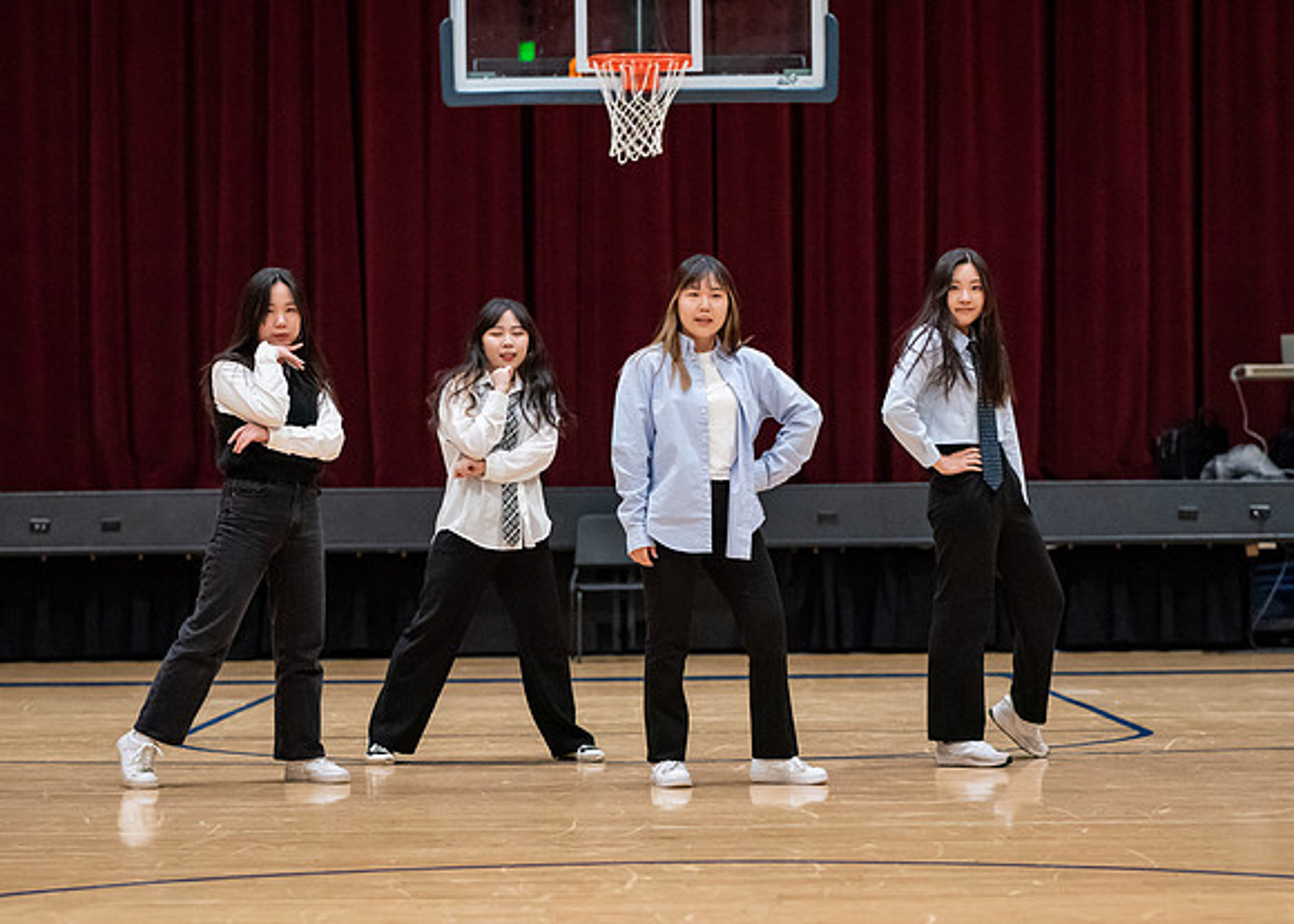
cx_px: 644
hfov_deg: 17.2
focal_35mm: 117
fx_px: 4285
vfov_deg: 12.3
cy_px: 464
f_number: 2.8
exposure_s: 1/400
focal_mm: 92
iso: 4000
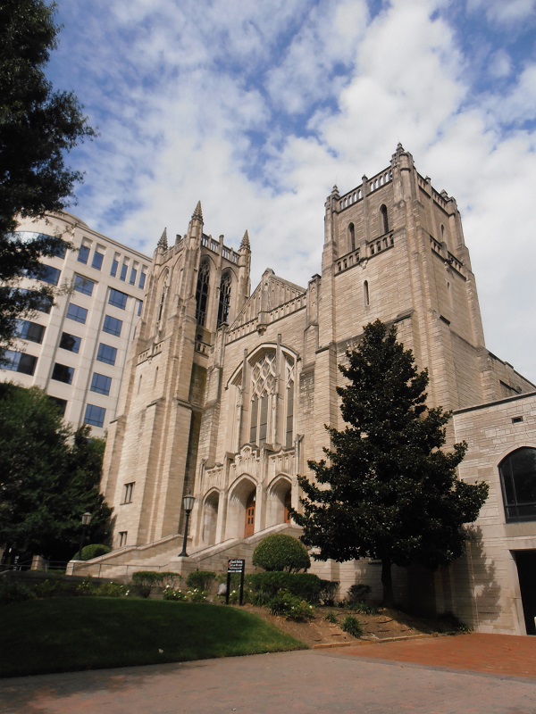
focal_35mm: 27
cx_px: 268
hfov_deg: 51.4
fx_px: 557
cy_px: 357
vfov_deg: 65.3
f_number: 3.3
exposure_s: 1/1600
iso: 80
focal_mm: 4.75
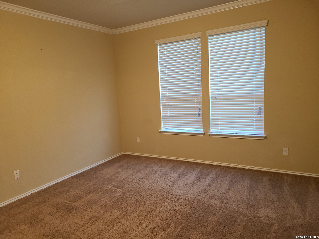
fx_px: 240
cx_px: 160
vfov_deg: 53.1
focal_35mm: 26
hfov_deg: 67.3
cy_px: 120
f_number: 1.8
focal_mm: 5.4
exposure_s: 1/24
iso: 100
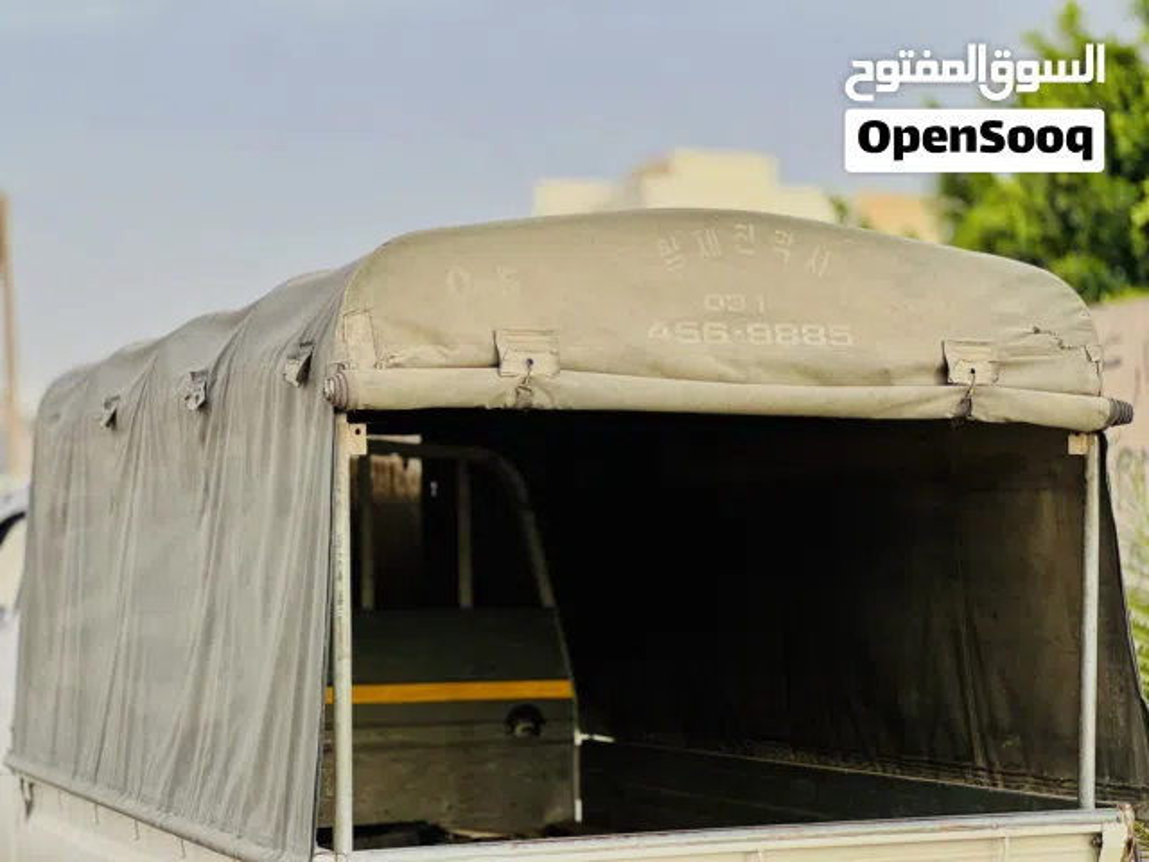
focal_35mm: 77
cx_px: 574
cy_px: 431
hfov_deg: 25.3
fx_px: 2556
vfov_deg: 19.1
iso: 25
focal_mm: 9
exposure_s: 1/121
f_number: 2.8
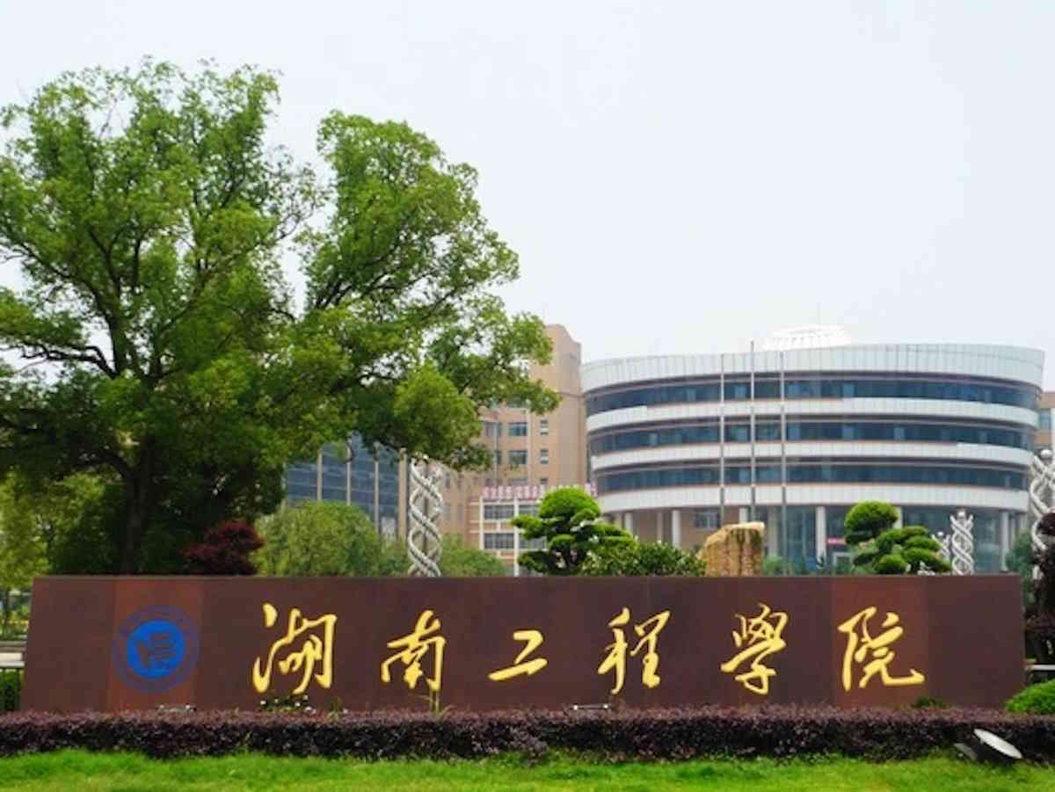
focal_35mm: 70
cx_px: 528
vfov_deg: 21.0
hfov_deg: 27.8
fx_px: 2134
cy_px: 396
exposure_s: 1/800
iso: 100
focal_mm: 9.1
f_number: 3.4
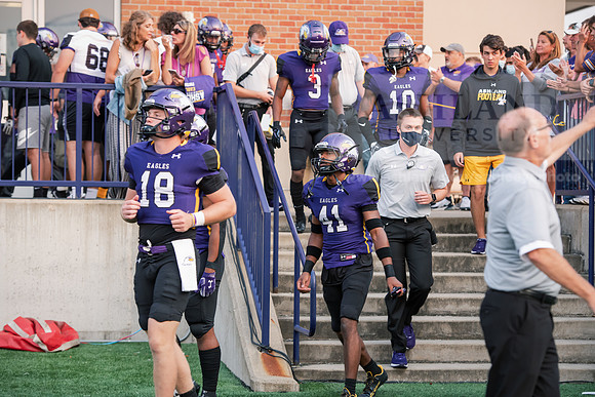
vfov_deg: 12.2
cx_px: 298
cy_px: 198
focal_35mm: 112
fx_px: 1851
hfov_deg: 18.3
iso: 800
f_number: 4
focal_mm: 112
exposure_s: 1/400
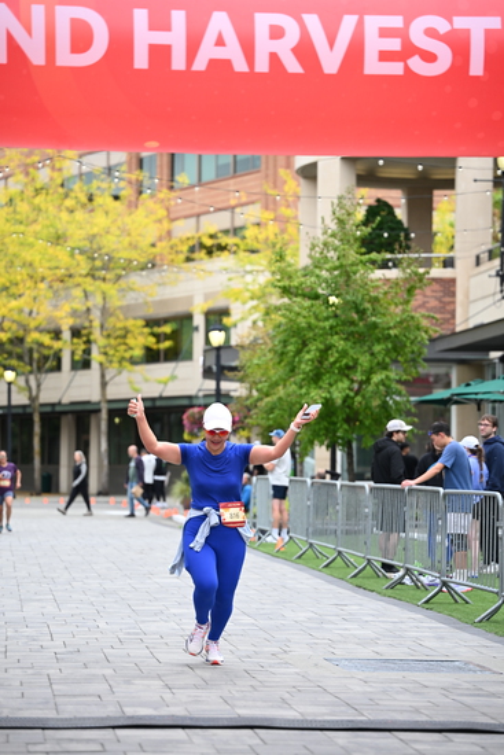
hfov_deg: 14.4
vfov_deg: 21.5
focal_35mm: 95
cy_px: 378
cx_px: 252
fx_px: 1994
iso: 640
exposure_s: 1/2000
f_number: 2.8
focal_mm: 95
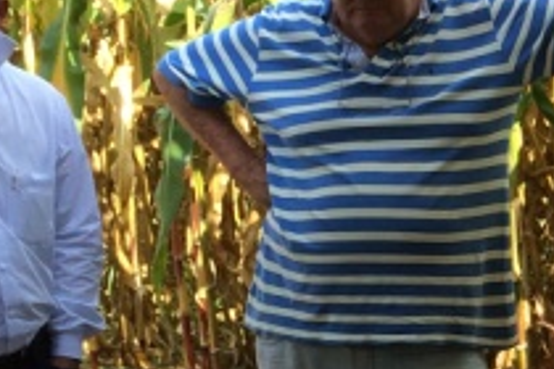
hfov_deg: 12.1
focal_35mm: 152
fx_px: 2339
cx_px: 1079
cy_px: 224
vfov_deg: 9.0
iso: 32
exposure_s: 1/441
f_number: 2.2
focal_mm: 4.12
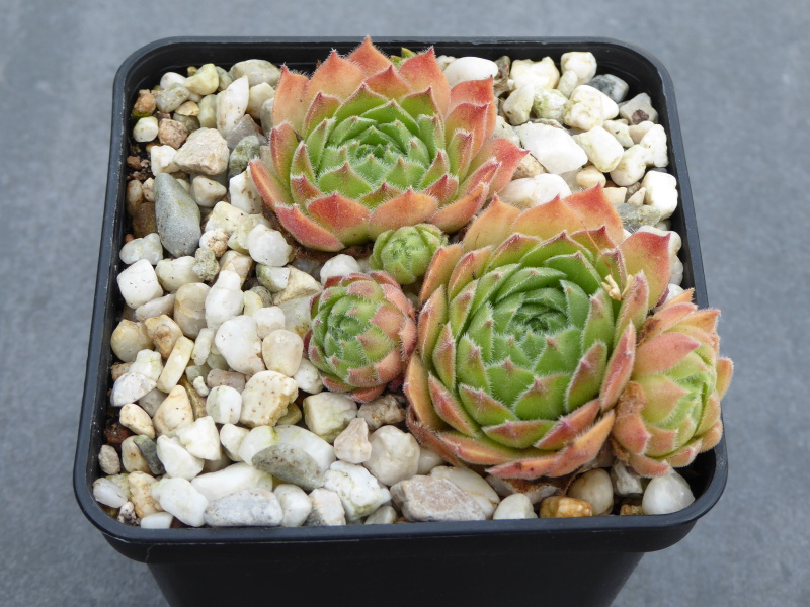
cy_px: 304
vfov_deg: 19.6
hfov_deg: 26.0
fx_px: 1755
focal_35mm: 75
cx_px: 405
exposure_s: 1/60
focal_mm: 12.5
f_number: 4.5
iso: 80
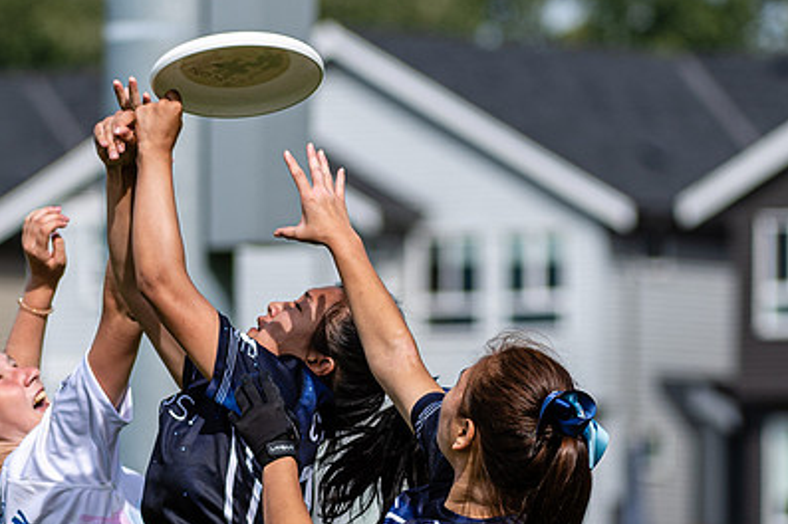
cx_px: 283
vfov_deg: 2.0
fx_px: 14850
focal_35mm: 679
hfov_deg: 3.0
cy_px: 479
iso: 100
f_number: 4
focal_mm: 200
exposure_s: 1/1000
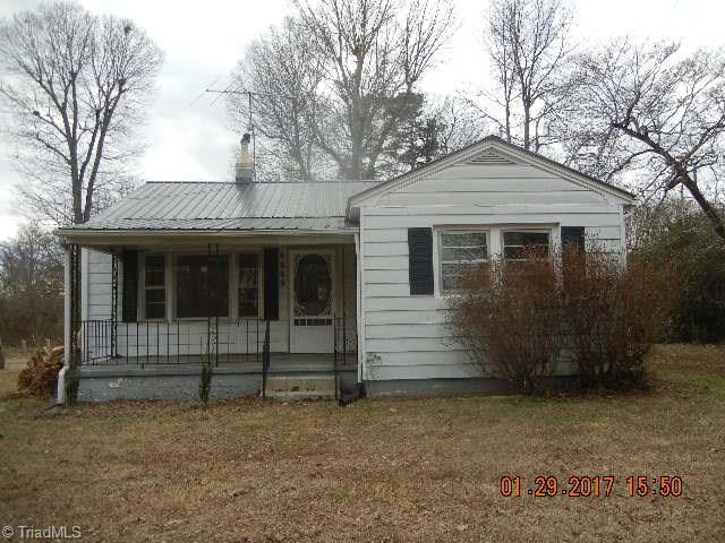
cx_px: 362
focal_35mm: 30
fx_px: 628
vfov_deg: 46.8
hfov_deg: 60.0
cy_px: 272
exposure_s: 1/288
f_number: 3.5
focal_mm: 5.4
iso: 160
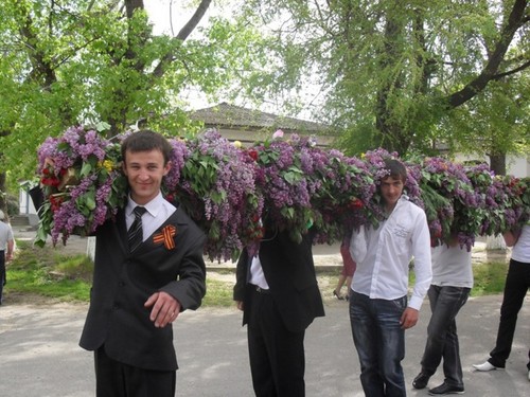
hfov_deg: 49.0
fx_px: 582
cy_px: 198
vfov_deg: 37.7
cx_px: 265
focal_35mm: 38
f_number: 2.8
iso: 80
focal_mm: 6.3
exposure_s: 1/350
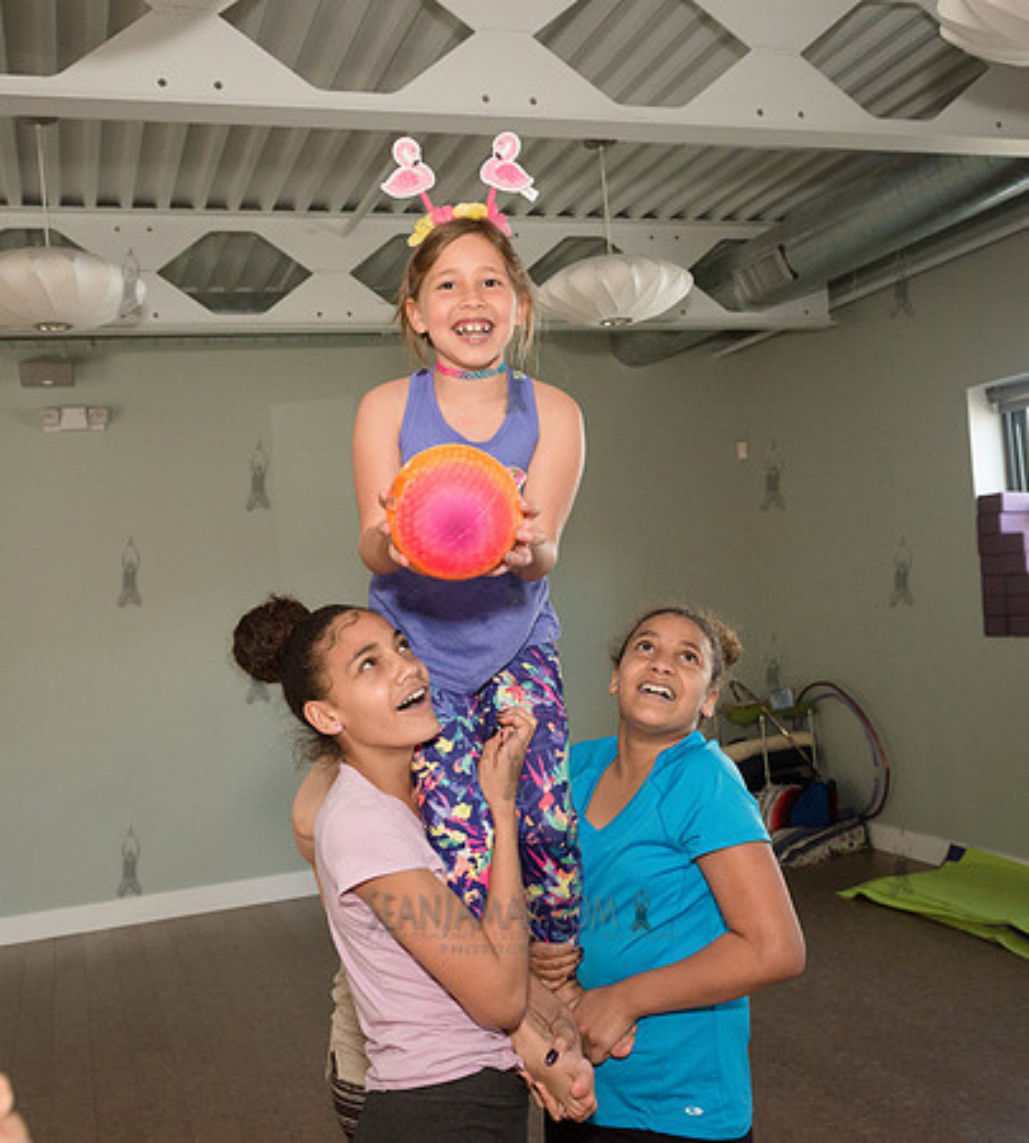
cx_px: 511
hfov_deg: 43.7
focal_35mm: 36
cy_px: 572
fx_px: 1285
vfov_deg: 48.0
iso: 1600
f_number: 4.5
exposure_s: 1/640
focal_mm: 27
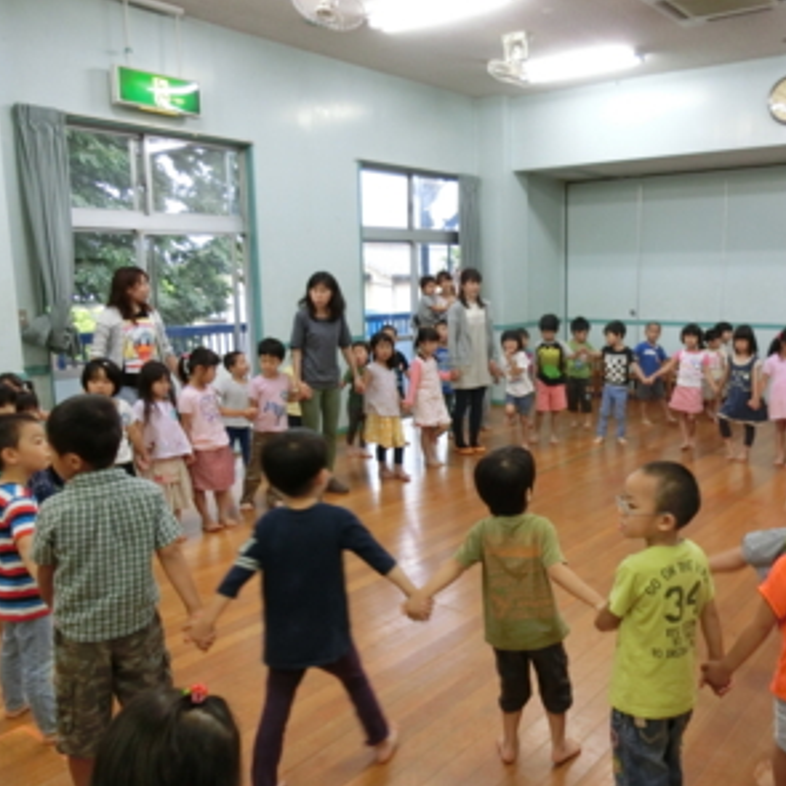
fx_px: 771
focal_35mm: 30
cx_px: 490
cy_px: 397
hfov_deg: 53.5
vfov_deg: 54.0
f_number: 3.5
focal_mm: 4.5
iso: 400
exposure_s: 1/40
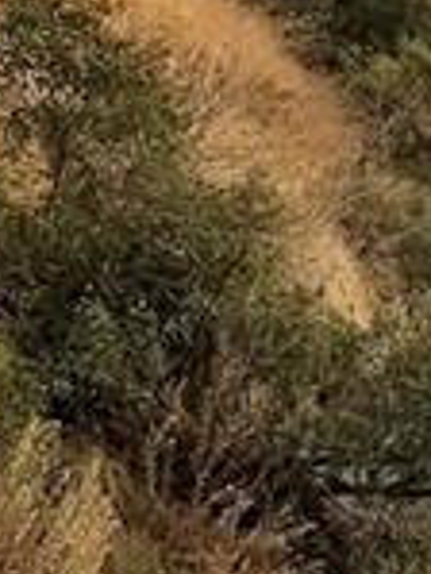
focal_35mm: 134
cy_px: 289
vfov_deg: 14.7
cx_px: 681
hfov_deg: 10.6
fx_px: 2221
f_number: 1.7
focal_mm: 4.3
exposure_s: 1/260
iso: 50
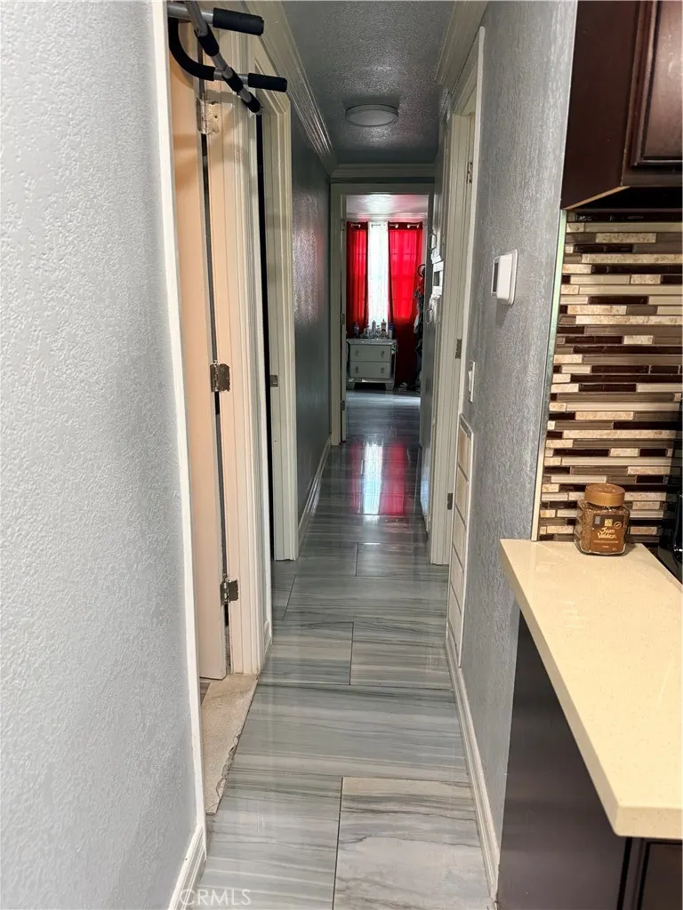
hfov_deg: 56.8
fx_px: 631
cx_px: 342
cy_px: 455
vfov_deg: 71.6
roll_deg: -0.2
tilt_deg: -14.4
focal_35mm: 24
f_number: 1.78
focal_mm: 6.76
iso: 250
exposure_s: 1/60
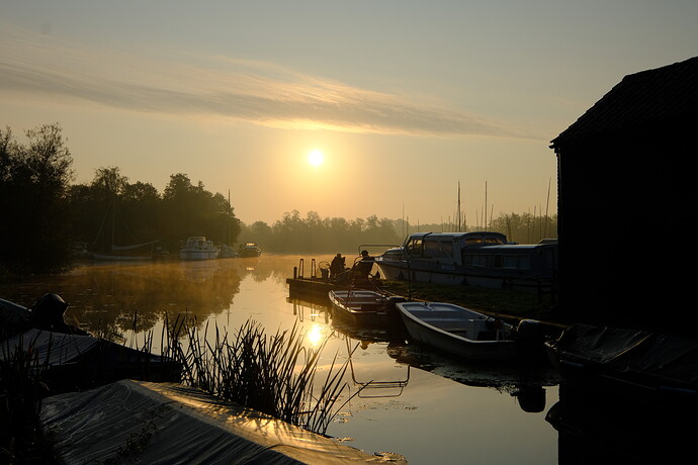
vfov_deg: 36.9
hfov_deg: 53.1
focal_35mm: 36
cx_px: 349
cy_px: 232
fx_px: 698
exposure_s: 1/550
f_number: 9
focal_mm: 24
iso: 320
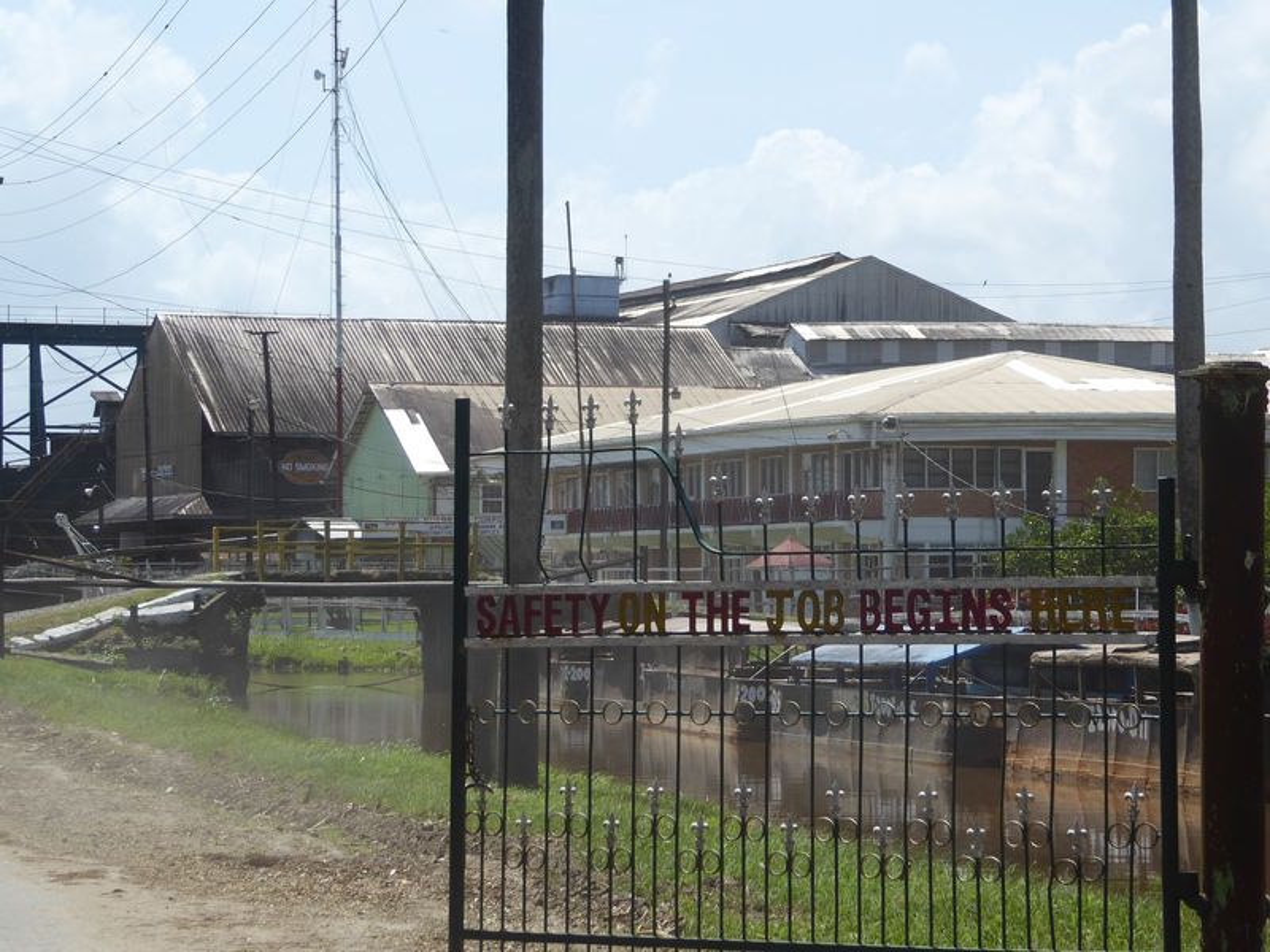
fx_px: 4659
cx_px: 635
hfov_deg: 15.5
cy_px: 476
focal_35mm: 127
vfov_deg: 11.7
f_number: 5.1
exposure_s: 1/400
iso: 80
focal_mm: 20.6
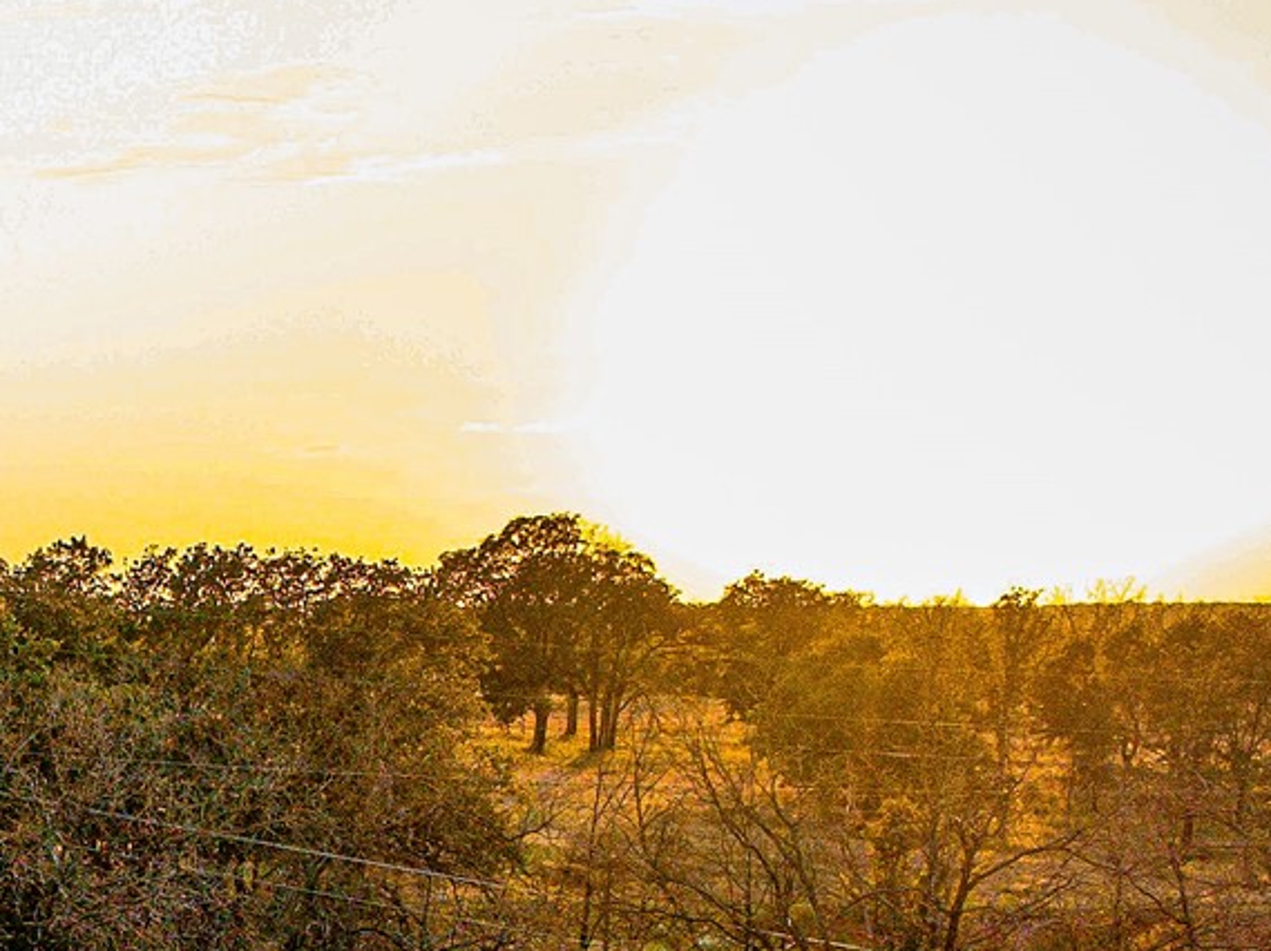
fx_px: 2972
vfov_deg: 17.6
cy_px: 1022
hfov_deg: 22.7
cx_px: -142
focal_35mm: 81
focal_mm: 12.29
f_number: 2.8
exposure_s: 1/2000
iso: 240
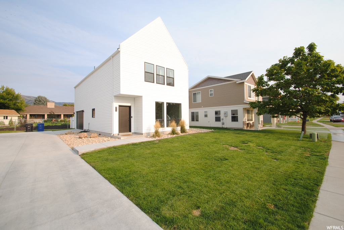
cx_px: 172
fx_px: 143
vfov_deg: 77.5
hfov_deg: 100.3
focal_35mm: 15
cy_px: 115
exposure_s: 1/250
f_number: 5.6
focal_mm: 10
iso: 100
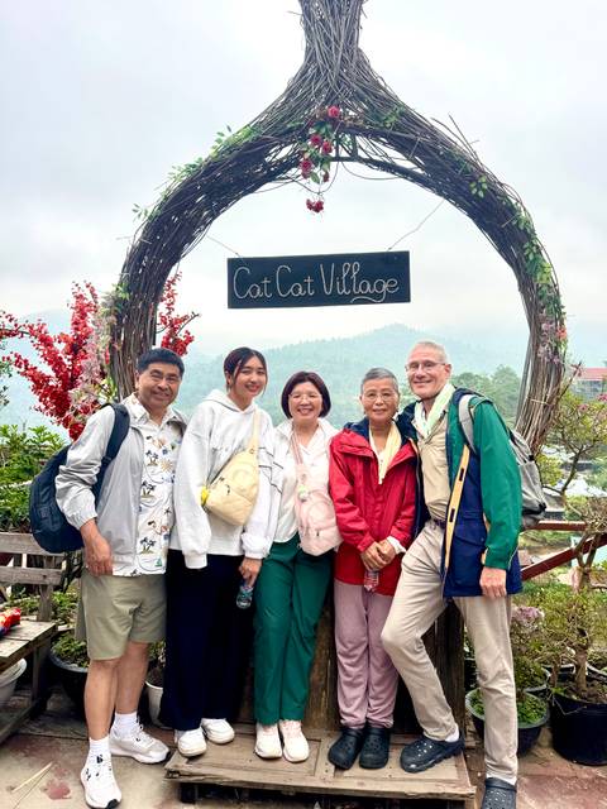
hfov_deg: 56.8
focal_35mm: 24
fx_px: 561
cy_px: 404
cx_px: 304
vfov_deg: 71.6
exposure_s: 1/756
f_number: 1.78
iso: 80
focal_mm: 6.76
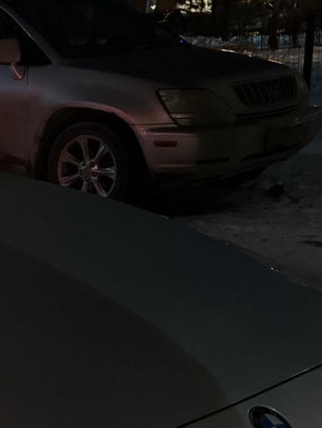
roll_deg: +1.2
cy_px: 298
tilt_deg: -15.3
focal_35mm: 79
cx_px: -198
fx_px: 979
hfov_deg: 16.5
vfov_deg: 24.5
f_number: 1.78
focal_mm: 6.76
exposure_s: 1/30
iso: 1000
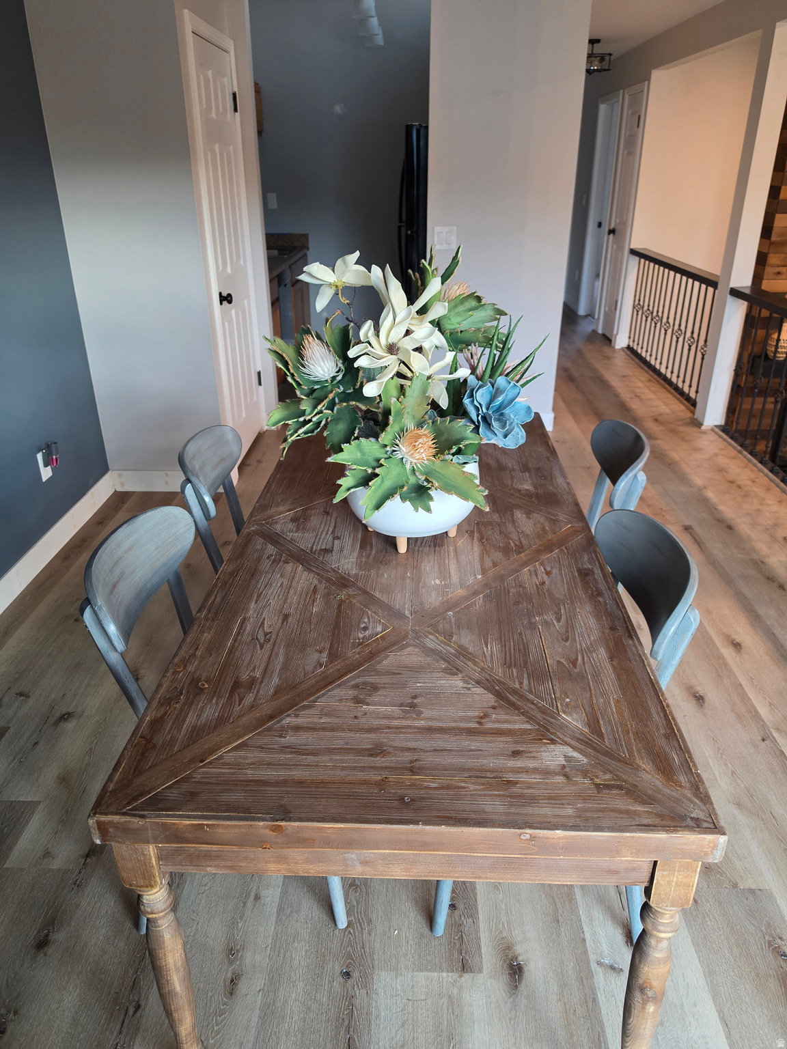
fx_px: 697
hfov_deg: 58.9
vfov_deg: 73.9
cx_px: 394
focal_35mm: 23
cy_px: 524
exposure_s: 1/61
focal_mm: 6.5
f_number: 1.4
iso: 200
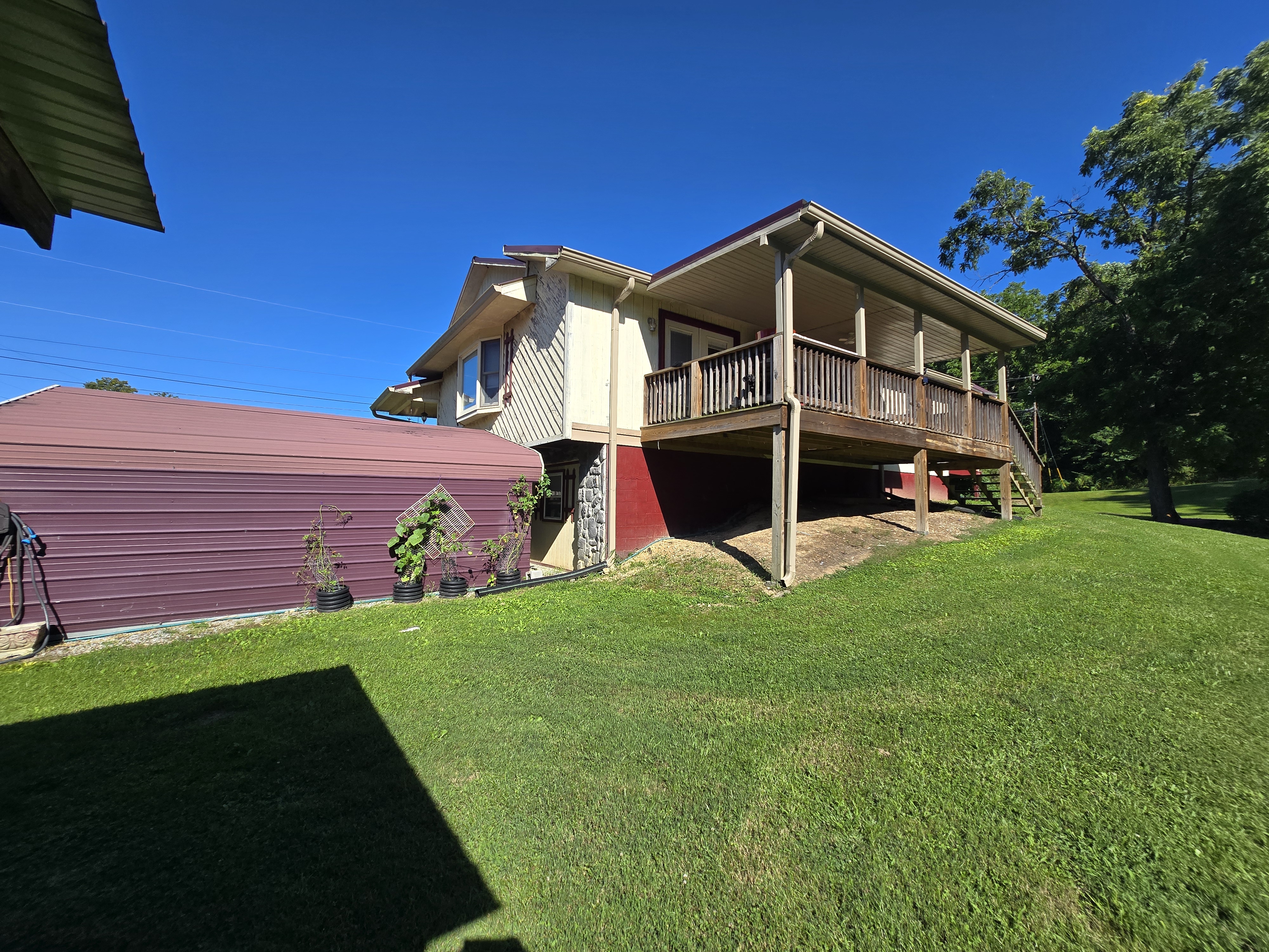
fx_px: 477
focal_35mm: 13
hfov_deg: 106.2
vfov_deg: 89.9
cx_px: 634
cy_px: 476
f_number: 2.2
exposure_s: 1/1804
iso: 50
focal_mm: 2.2
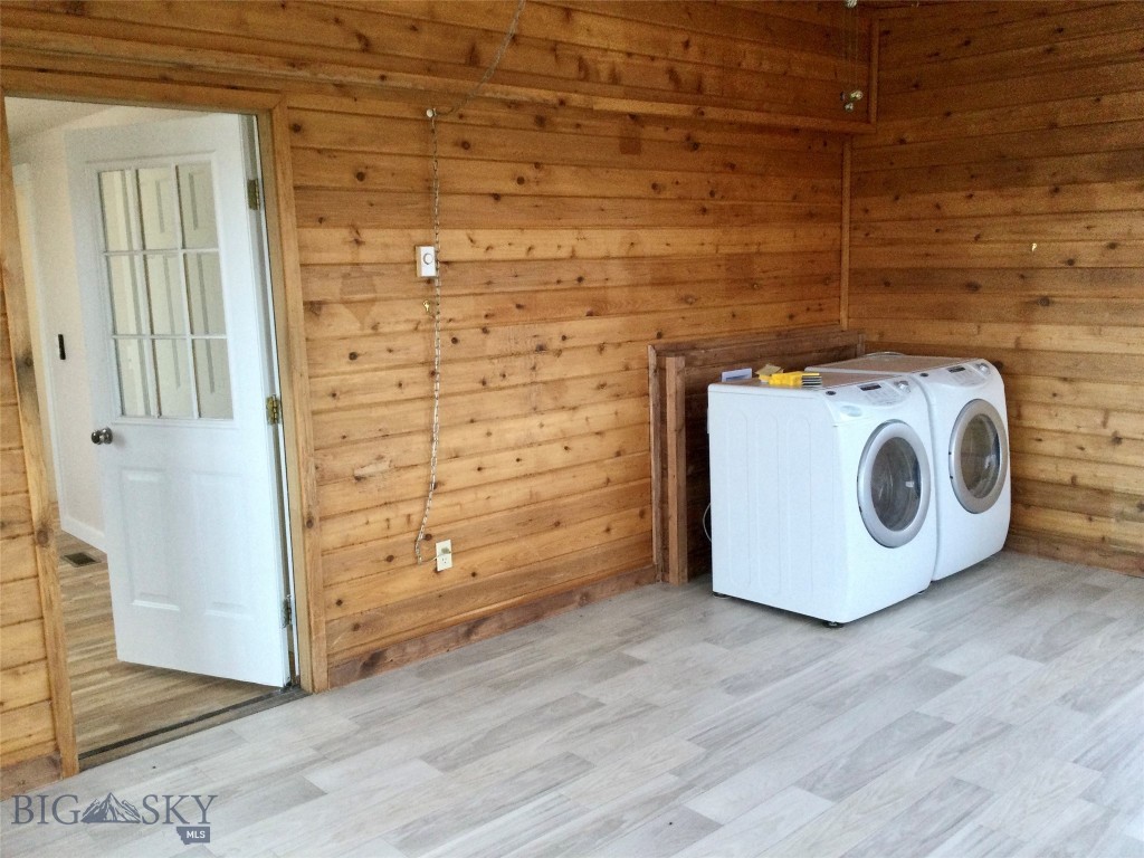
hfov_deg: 58.4
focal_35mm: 31
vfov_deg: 45.4
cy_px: 429
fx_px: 1024
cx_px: 572
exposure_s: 1/30
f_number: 2.4
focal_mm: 3.3
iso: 50
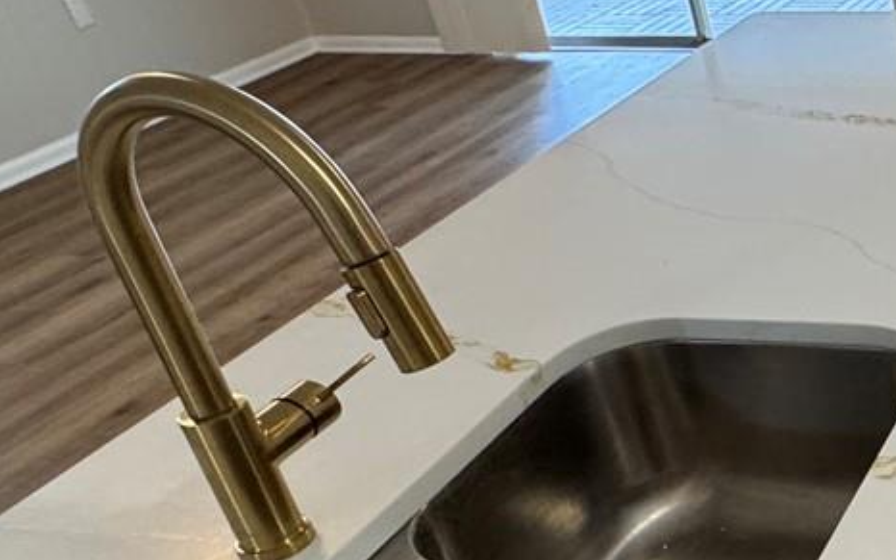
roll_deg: +2.6
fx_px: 1245
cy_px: 271
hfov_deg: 30.3
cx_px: 1198
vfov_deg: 25.3
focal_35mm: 51
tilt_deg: -28.9
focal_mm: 2.22
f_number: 2.2
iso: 250
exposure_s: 1/60
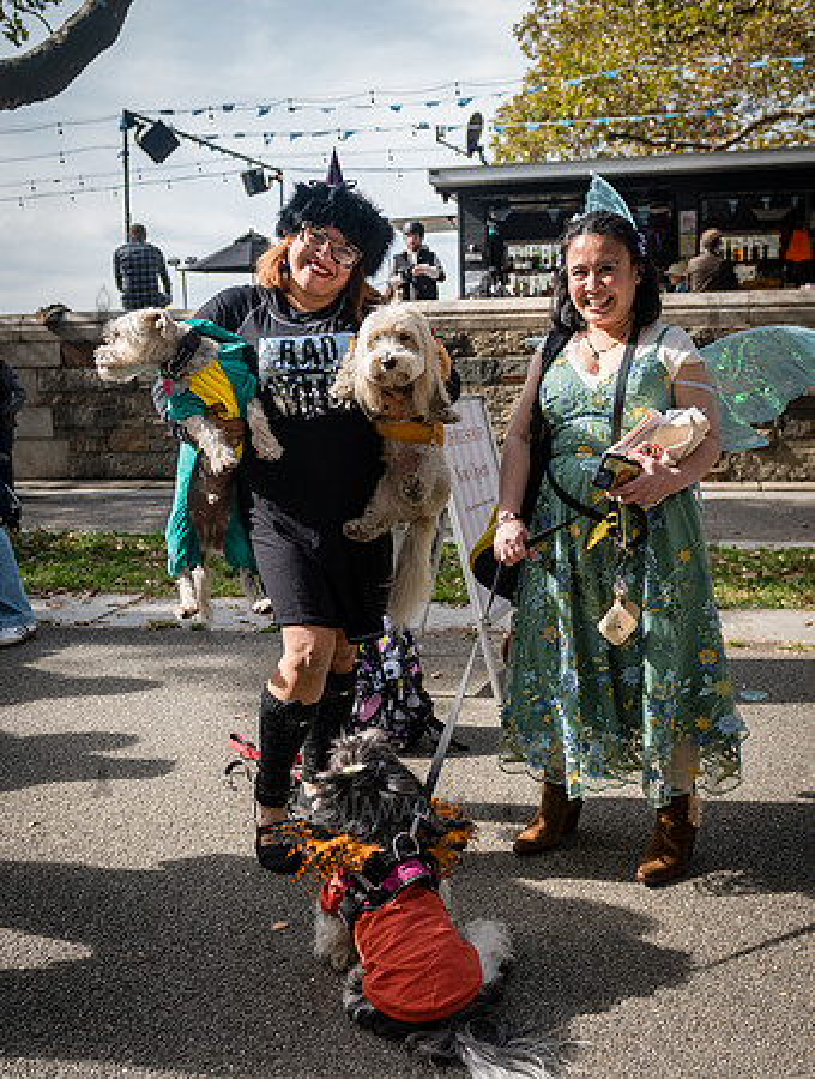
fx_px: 1080
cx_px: 455
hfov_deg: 41.3
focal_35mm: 35
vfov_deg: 53.1
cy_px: 540
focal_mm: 24
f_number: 4
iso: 1000
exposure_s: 1/5000
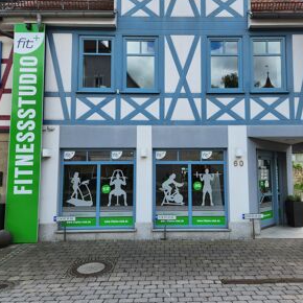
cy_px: 149
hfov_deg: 57.1
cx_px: 169
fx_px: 277
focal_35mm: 28
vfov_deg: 57.3
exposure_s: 1/611
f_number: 1.8
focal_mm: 5.4
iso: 20
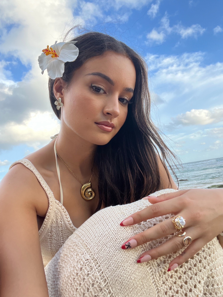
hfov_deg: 58.9
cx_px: 112
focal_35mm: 23
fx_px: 198
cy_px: 148
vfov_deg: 73.9
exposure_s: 1/162
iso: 32
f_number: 2.2
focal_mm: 2.71
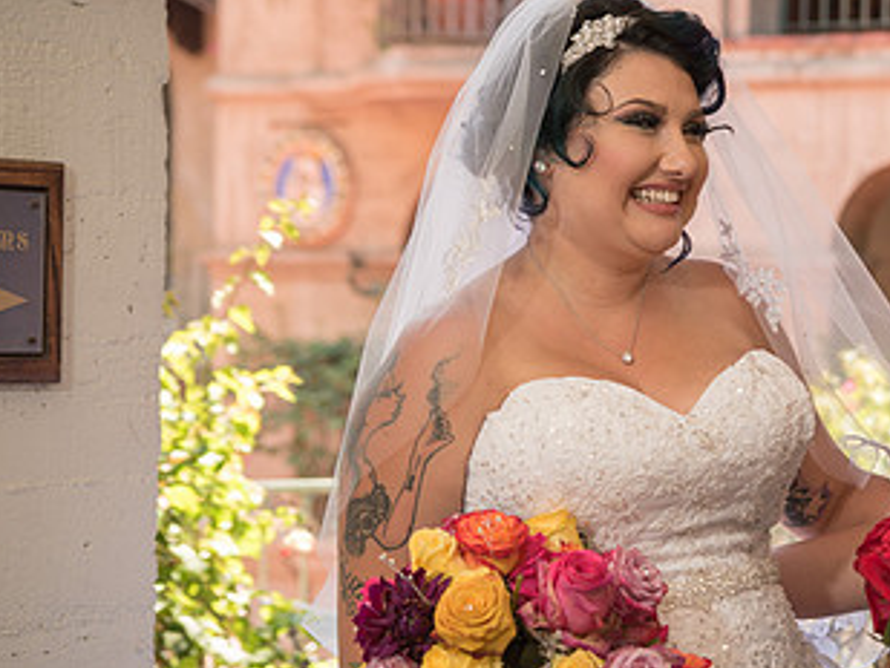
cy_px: 341
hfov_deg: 17.3
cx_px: 720
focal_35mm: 113
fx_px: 2906
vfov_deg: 13.1
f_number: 4.5
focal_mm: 62
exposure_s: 1/100
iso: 100
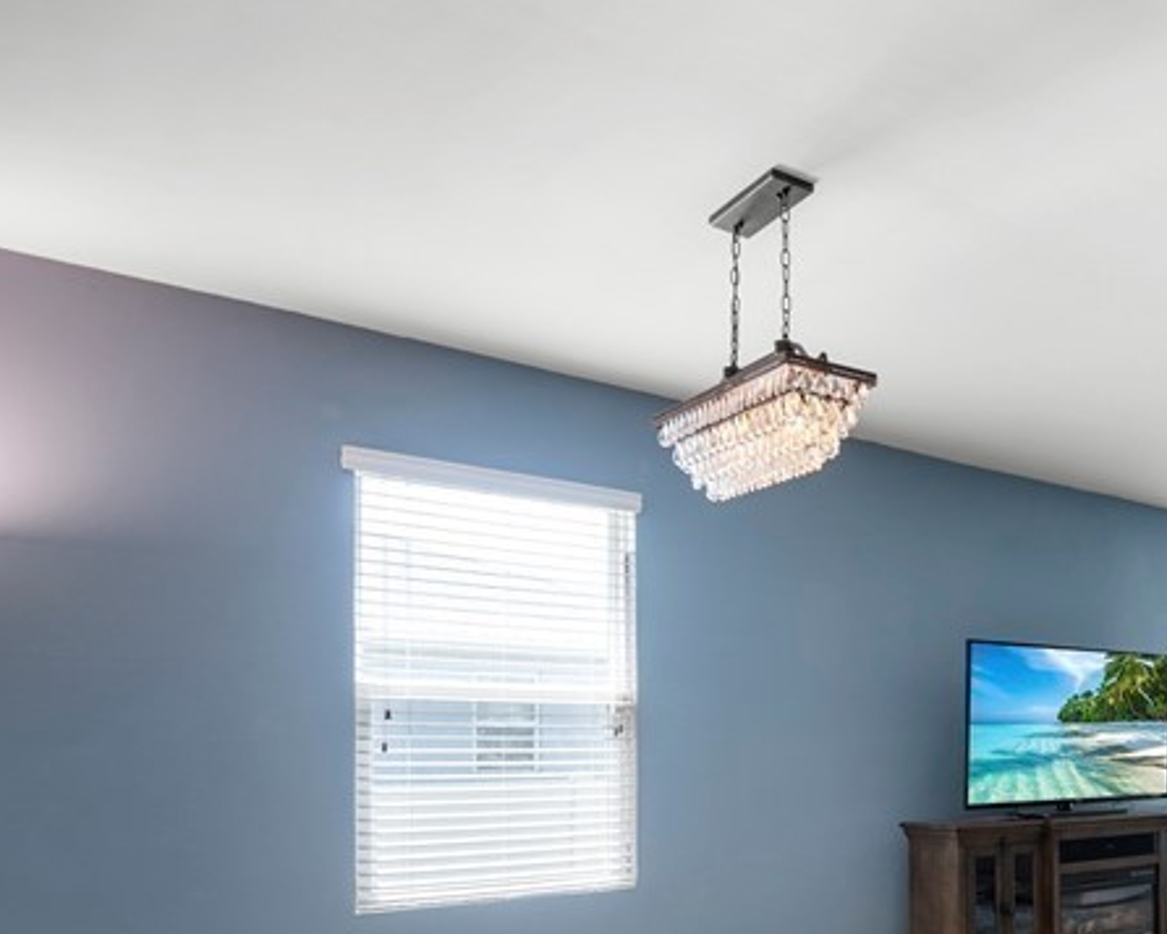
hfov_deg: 43.9
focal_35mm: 32
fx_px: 1105
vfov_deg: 43.9
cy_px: 730
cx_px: 1261
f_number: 4
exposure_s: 1/15
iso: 220
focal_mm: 14
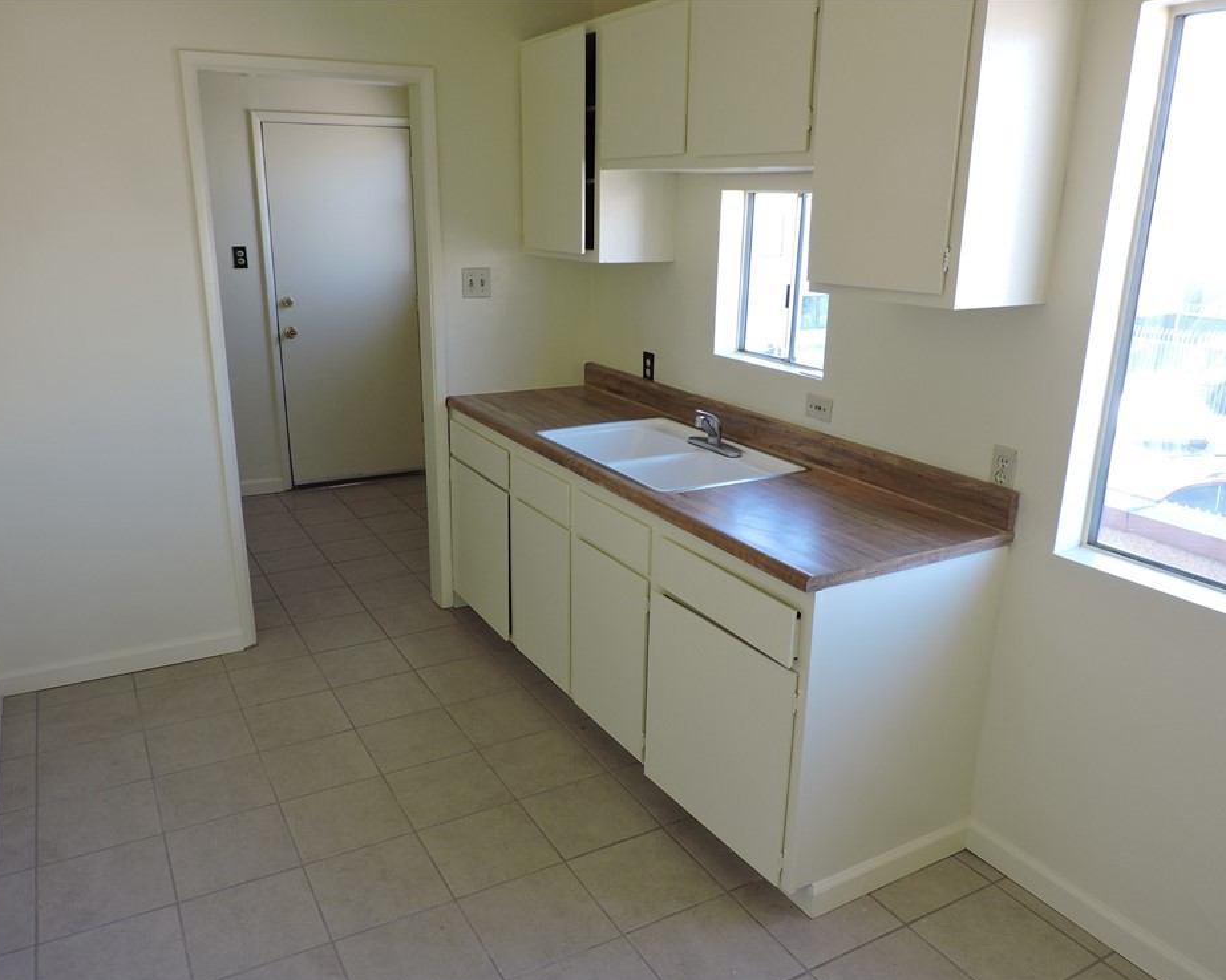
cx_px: 599
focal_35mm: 26
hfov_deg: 66.0
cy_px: 507
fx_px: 943
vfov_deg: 54.9
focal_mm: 4.3
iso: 100
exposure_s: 1/50
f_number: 3
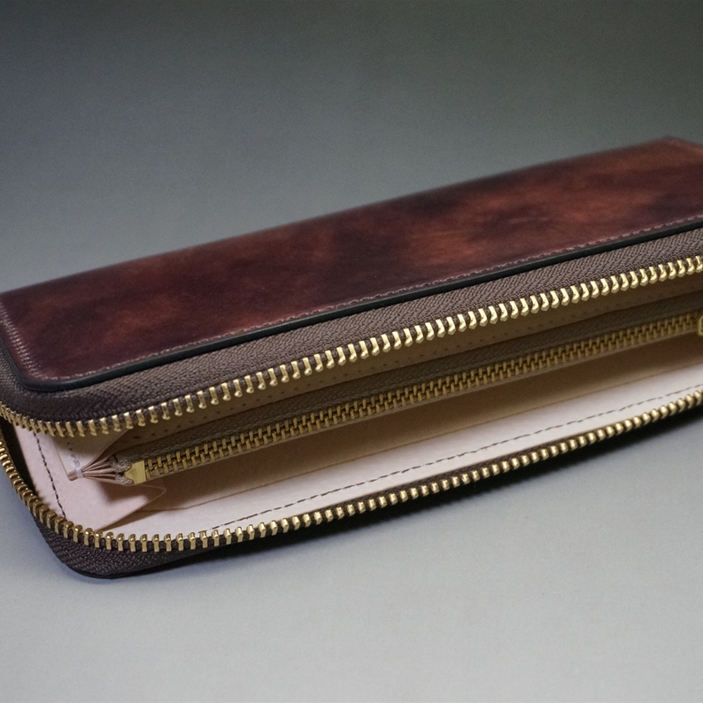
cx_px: 409
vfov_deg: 28.8
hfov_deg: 28.7
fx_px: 1370
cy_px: 352
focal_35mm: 60
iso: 2500
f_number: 5
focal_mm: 31
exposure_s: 1/160
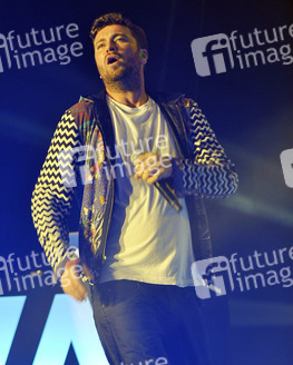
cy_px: 217
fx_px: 866
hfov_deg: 19.2
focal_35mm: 80
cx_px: 147
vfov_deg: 23.8
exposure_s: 1/160
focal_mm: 70
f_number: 2.8
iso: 800
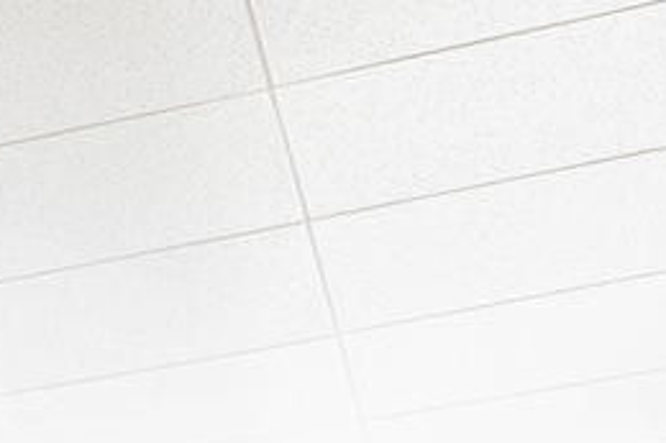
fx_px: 3494
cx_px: -1186
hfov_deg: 9.2
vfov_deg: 6.3
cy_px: 1604
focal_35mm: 189
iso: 100
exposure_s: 1.3
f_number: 8
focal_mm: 24
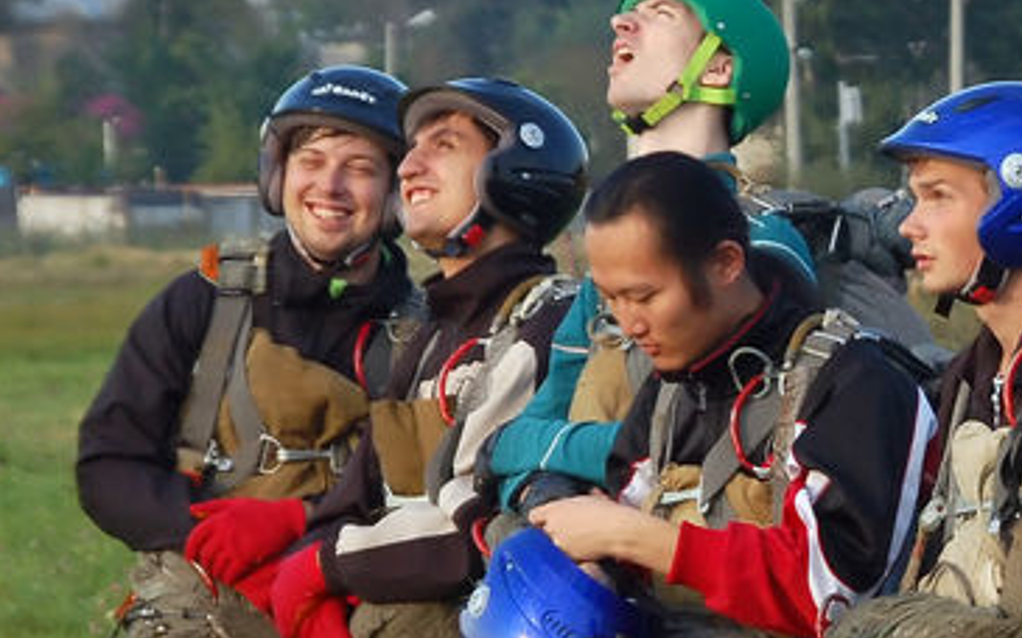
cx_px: 1137
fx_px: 10499
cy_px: 694
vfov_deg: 3.5
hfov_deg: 5.6
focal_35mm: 377
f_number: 10
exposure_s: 1/320
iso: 800
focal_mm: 100
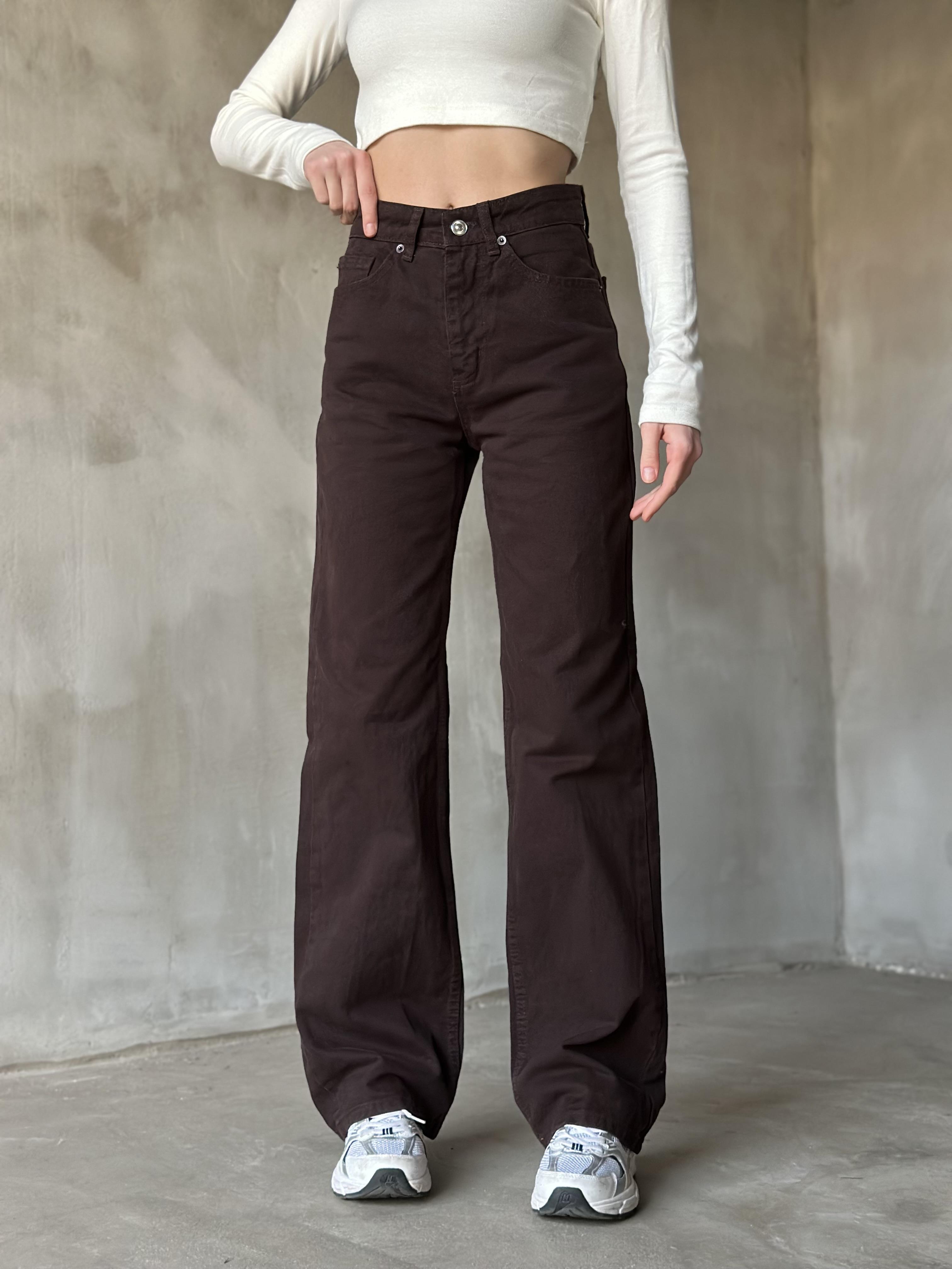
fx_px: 1760
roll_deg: -0.2
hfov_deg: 30.3
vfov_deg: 39.7
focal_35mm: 48
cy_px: 634
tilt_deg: +3.0
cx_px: 476
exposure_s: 1/60
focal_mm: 6.86
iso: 320
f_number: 1.78
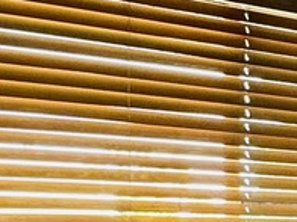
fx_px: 918
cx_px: 464
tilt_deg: -2.8
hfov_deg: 16.5
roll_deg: +0.7
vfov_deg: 13.3
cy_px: 289
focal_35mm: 107
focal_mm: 2.22
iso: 64
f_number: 2.2
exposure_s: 1/100
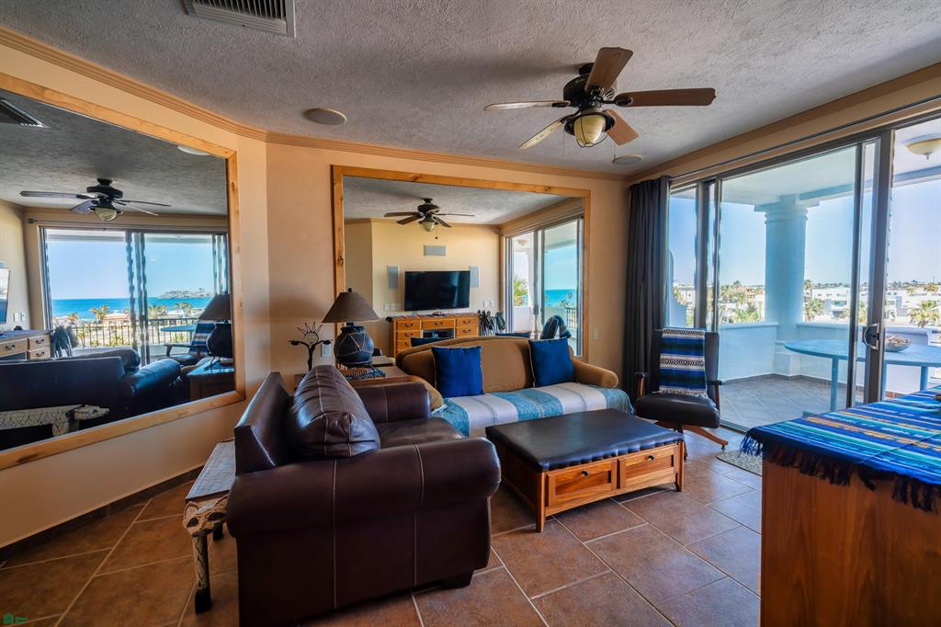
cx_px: 470
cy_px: 314
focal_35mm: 14
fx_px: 366
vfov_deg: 81.2
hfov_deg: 104.3
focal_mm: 14
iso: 400
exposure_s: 1/1500
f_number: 4
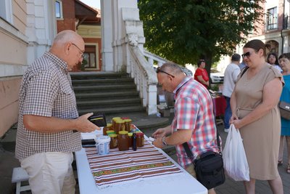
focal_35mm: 30
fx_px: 242
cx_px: 145
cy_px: 97
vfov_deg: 43.6
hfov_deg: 61.9
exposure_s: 1/200
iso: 100
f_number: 4
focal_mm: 30
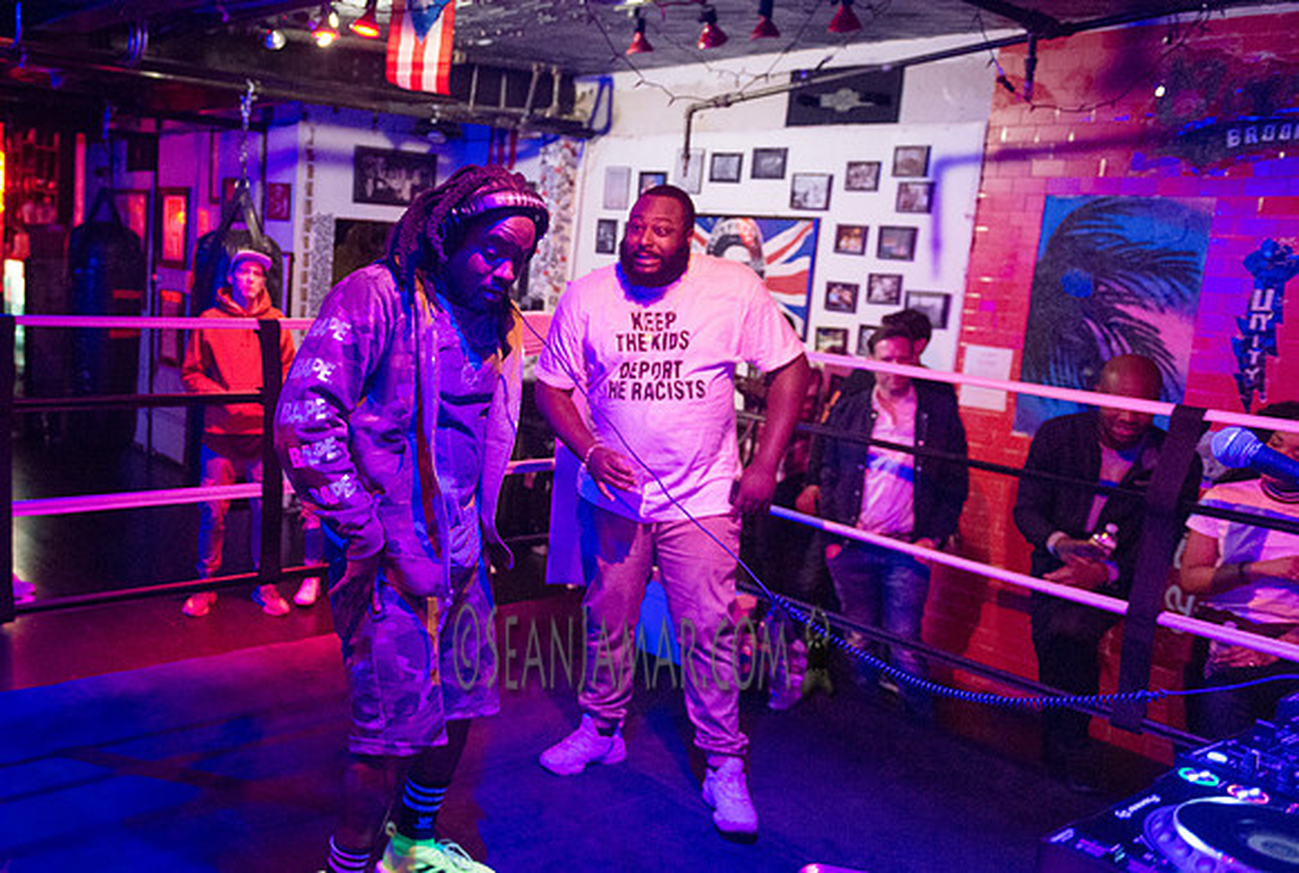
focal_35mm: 33
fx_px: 1184
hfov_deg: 56.2
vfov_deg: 40.5
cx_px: 425
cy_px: 421
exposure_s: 1/250
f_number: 2.8
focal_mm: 24
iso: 5000
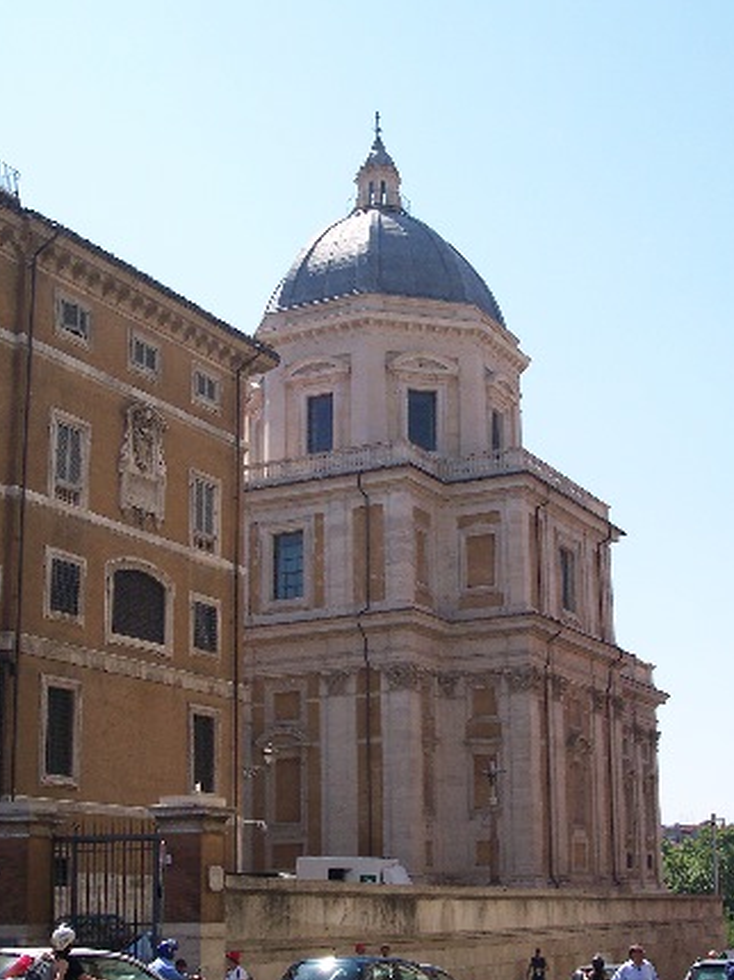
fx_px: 1500
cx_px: 402
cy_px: 556
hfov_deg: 27.5
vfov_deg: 36.1
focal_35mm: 53
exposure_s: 1/700
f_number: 4.8
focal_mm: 8
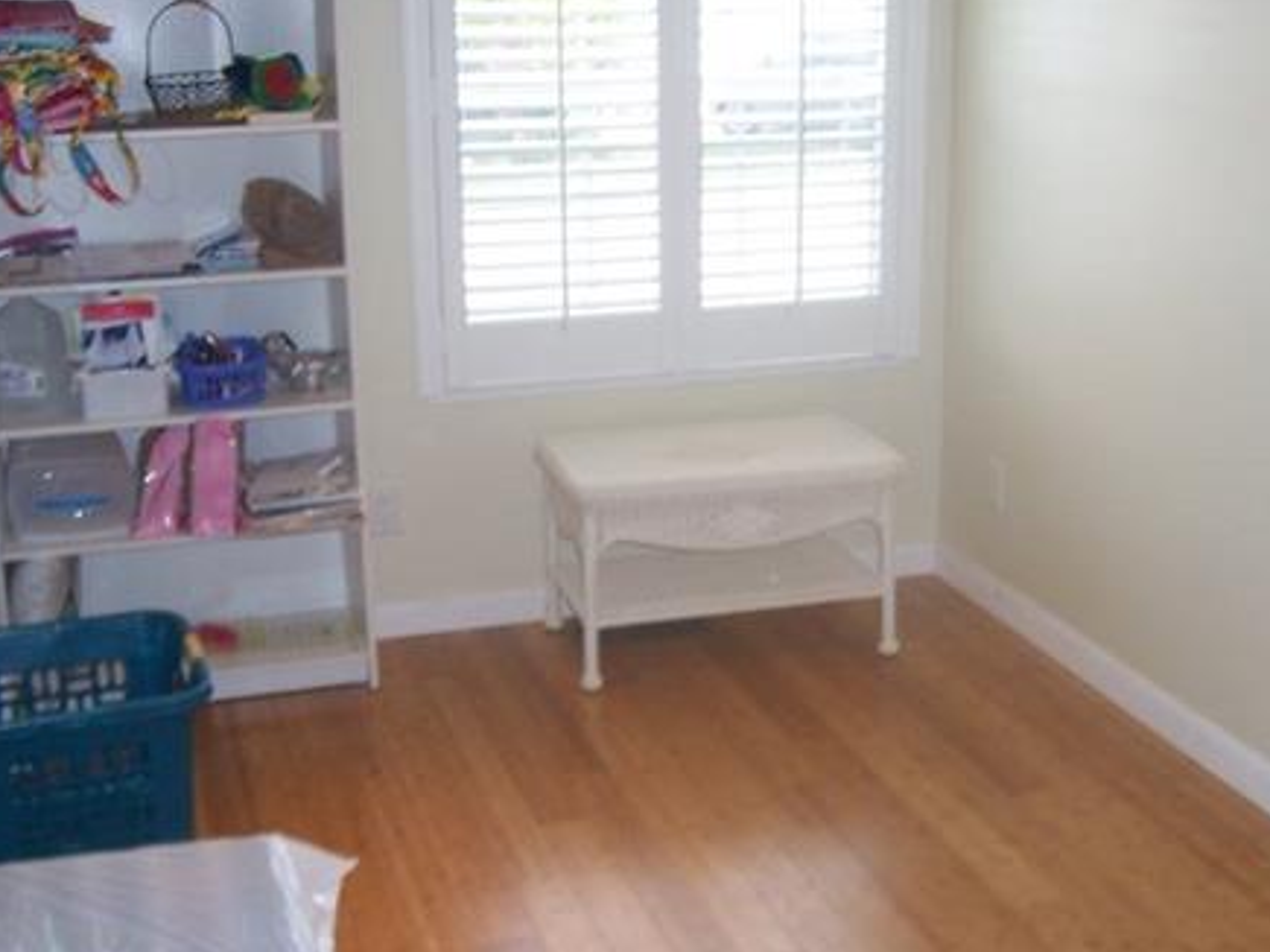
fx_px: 1834
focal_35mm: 50
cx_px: 780
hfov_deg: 38.0
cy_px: 494
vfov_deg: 29.1
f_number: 2.7
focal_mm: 5.6
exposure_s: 1/60
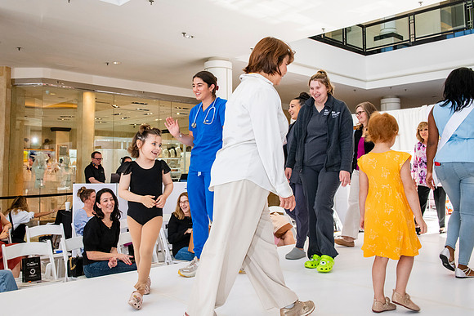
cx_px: 203
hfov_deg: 53.7
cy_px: 135
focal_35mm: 35
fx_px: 467
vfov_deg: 37.4
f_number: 11
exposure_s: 1/250
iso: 1250
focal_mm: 31
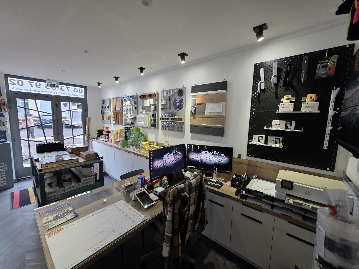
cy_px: 134
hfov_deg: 106.2
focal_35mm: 13
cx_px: 180
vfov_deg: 89.9
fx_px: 135
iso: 500
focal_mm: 2.2
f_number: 1.9
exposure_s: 1/200
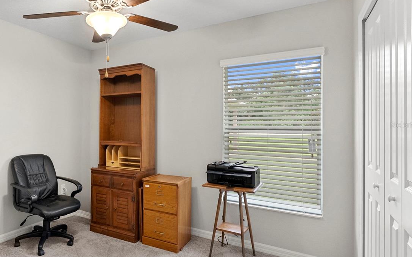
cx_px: 122
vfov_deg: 51.1
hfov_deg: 71.4
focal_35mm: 24
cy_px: 125
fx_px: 269
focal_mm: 16
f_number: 9
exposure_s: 1/15
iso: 2000
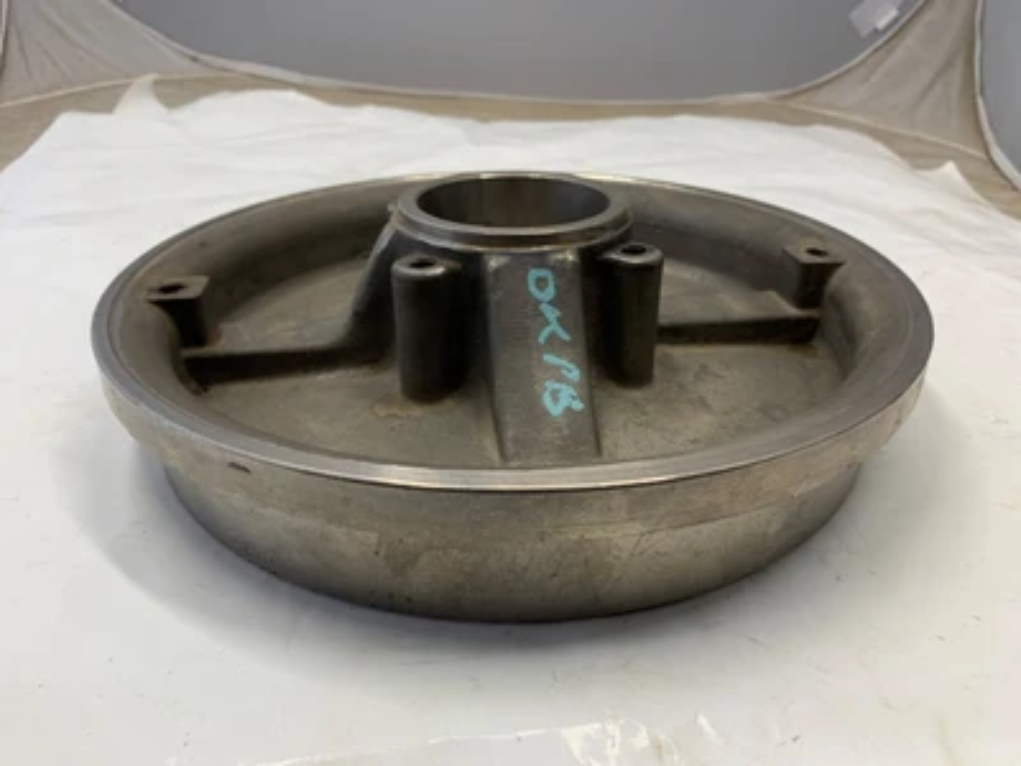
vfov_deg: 53.1
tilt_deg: -28.0
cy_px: 383
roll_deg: -0.7
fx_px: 767
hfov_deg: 67.3
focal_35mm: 26
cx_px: 510
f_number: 1.8
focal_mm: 4.25
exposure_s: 1/121
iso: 64
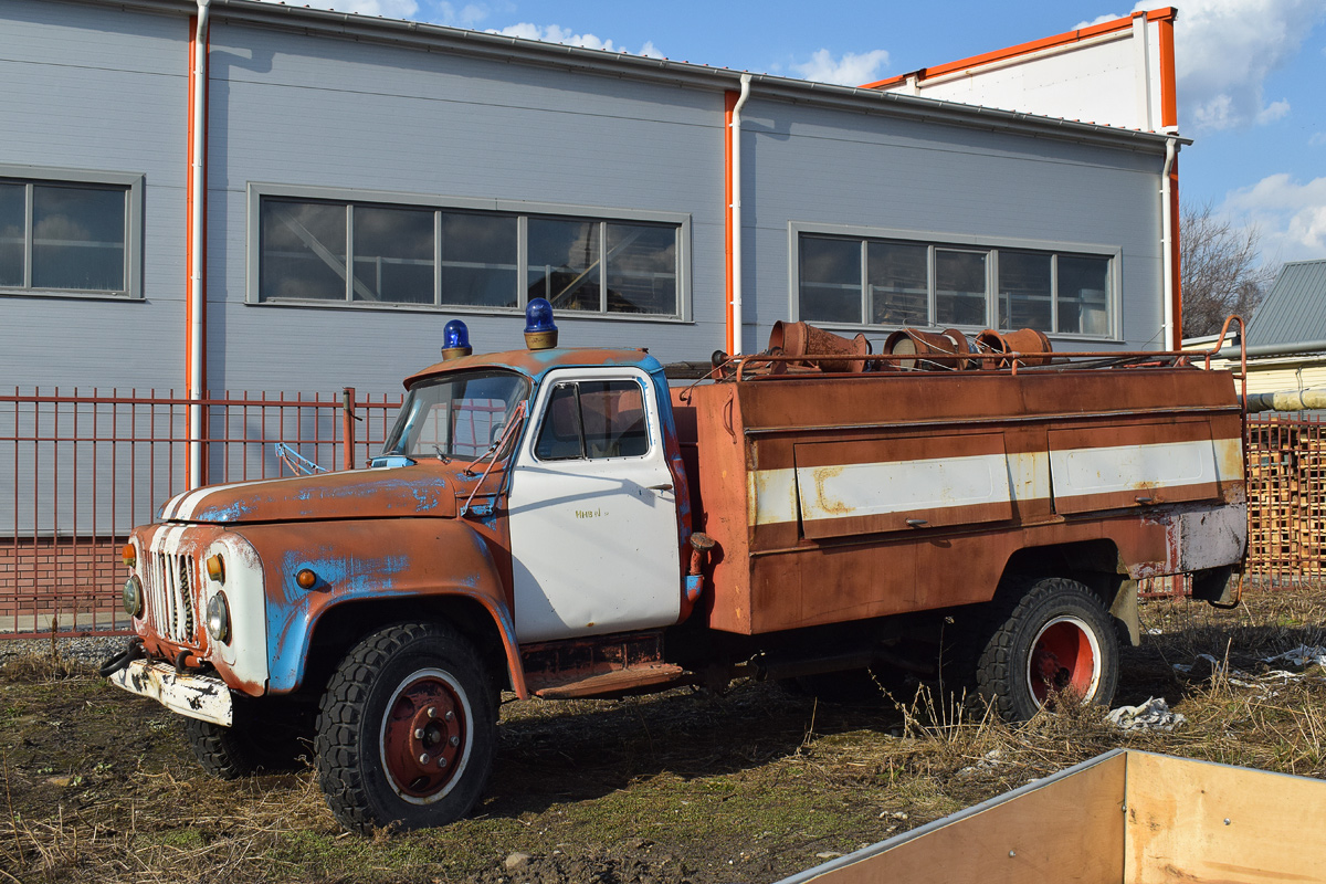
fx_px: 1326
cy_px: 442
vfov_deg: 36.9
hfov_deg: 53.1
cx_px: 663
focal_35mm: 36
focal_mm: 24
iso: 400
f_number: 8
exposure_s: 1/1250
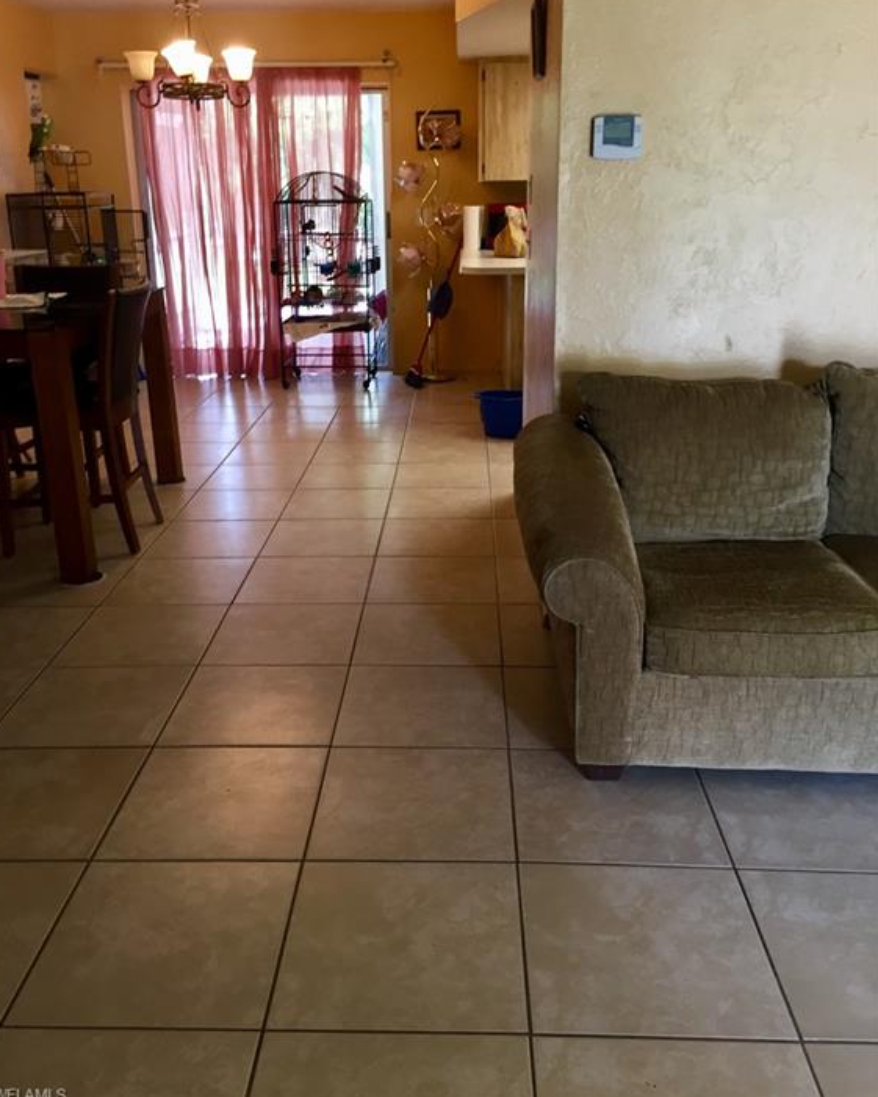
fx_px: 1007
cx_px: 430
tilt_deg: -17.5
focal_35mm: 31
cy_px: 505
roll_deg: +0.0
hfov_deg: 47.1
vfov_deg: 57.1
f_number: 2.2
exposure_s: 1/30
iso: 64
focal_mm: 4.15
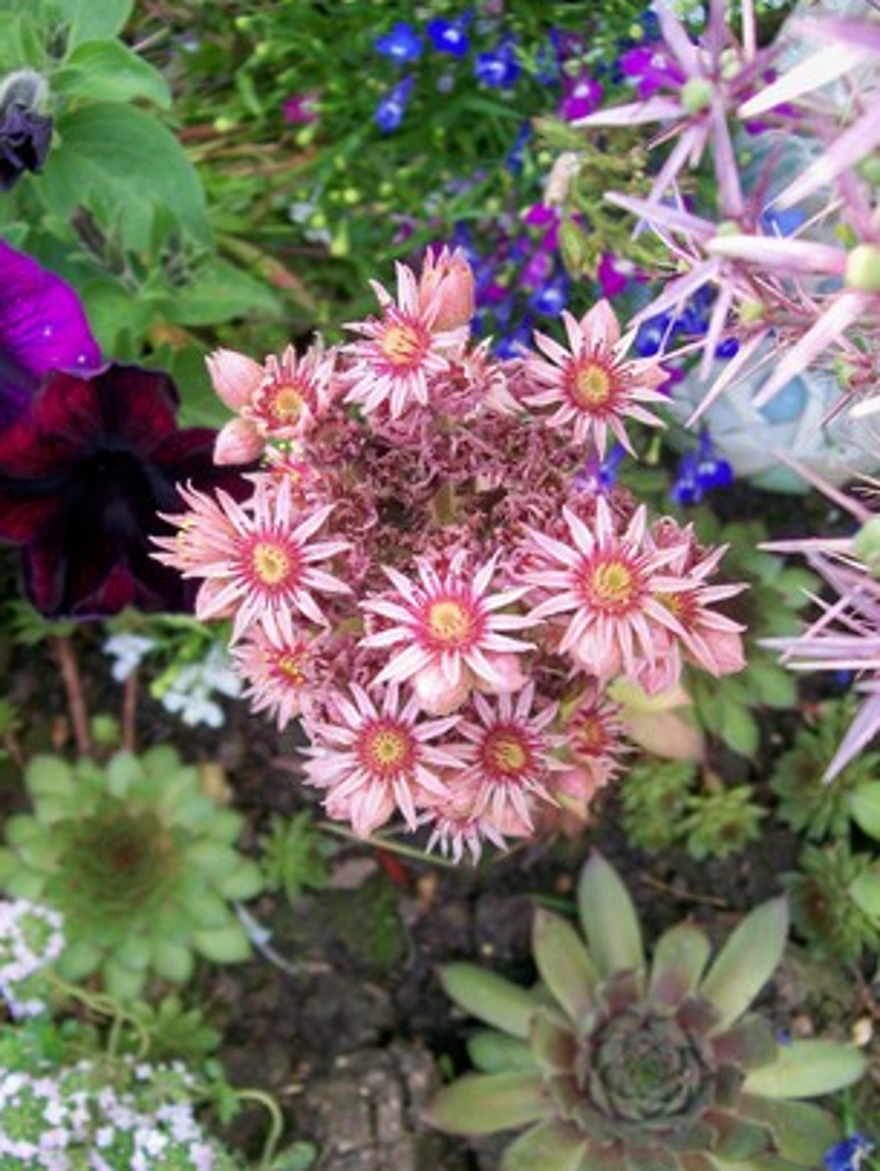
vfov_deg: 47.8
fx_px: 1321
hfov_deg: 36.8
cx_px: 415
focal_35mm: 39
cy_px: 600
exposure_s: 1/43.6
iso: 80
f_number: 2.7
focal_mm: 6
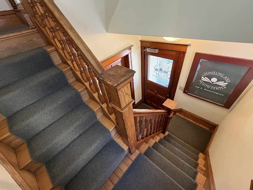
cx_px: 124
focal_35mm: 15
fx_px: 110
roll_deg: +9.9
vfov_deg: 81.7
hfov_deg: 98.1
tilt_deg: -41.5
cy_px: 98
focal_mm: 2.22
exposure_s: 1/60
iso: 500
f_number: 2.2
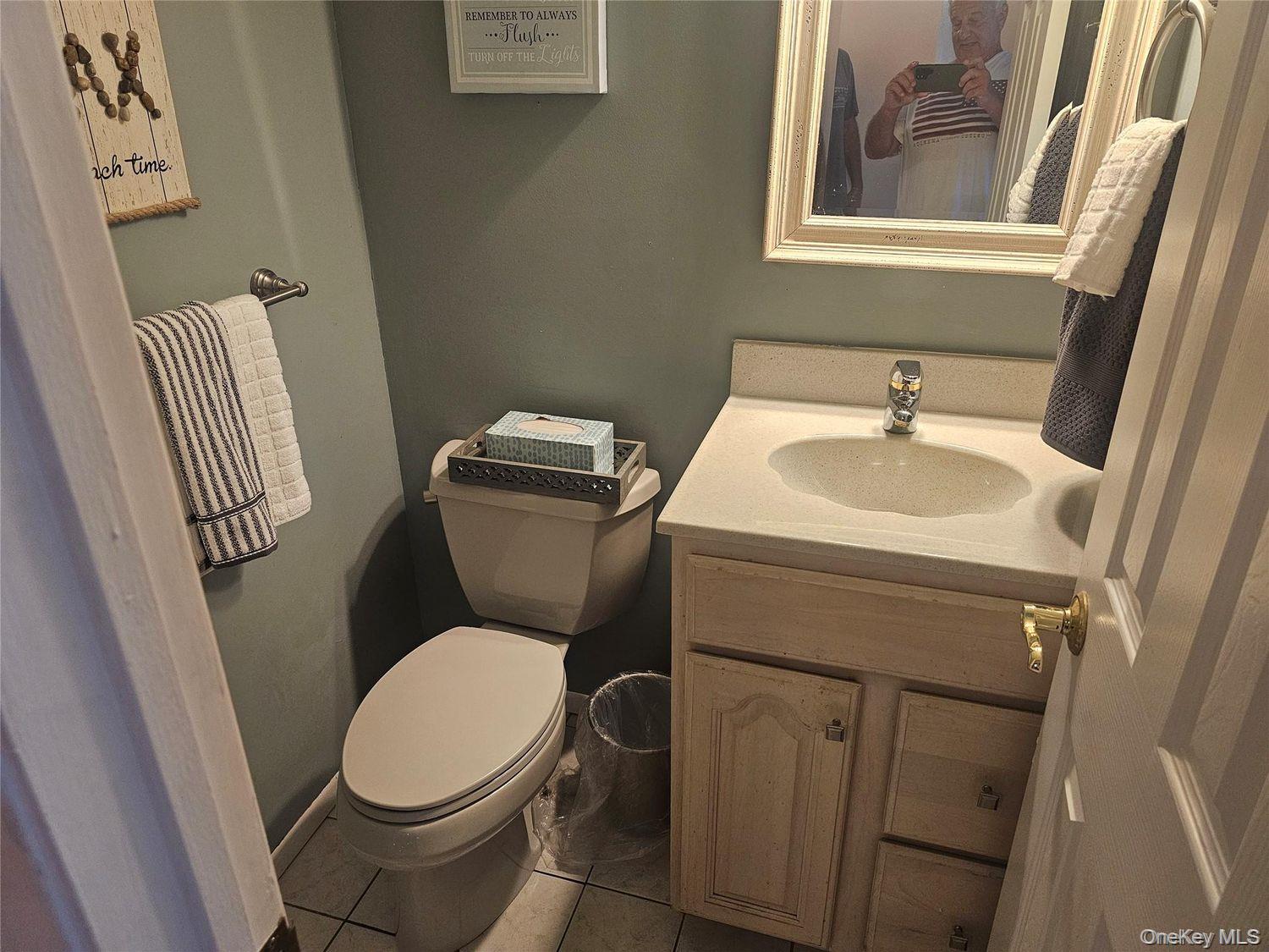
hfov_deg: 73.9
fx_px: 843
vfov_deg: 58.9
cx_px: 634
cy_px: 476
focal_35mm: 23
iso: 320
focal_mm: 6.3
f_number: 1.7
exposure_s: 1/120
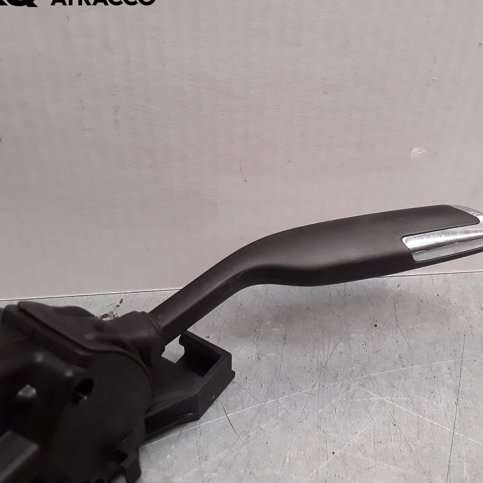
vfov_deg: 48.4
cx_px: 289
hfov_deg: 48.2
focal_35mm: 34
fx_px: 537
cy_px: 235
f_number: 1.9
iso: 100
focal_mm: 2.91
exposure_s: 1/100
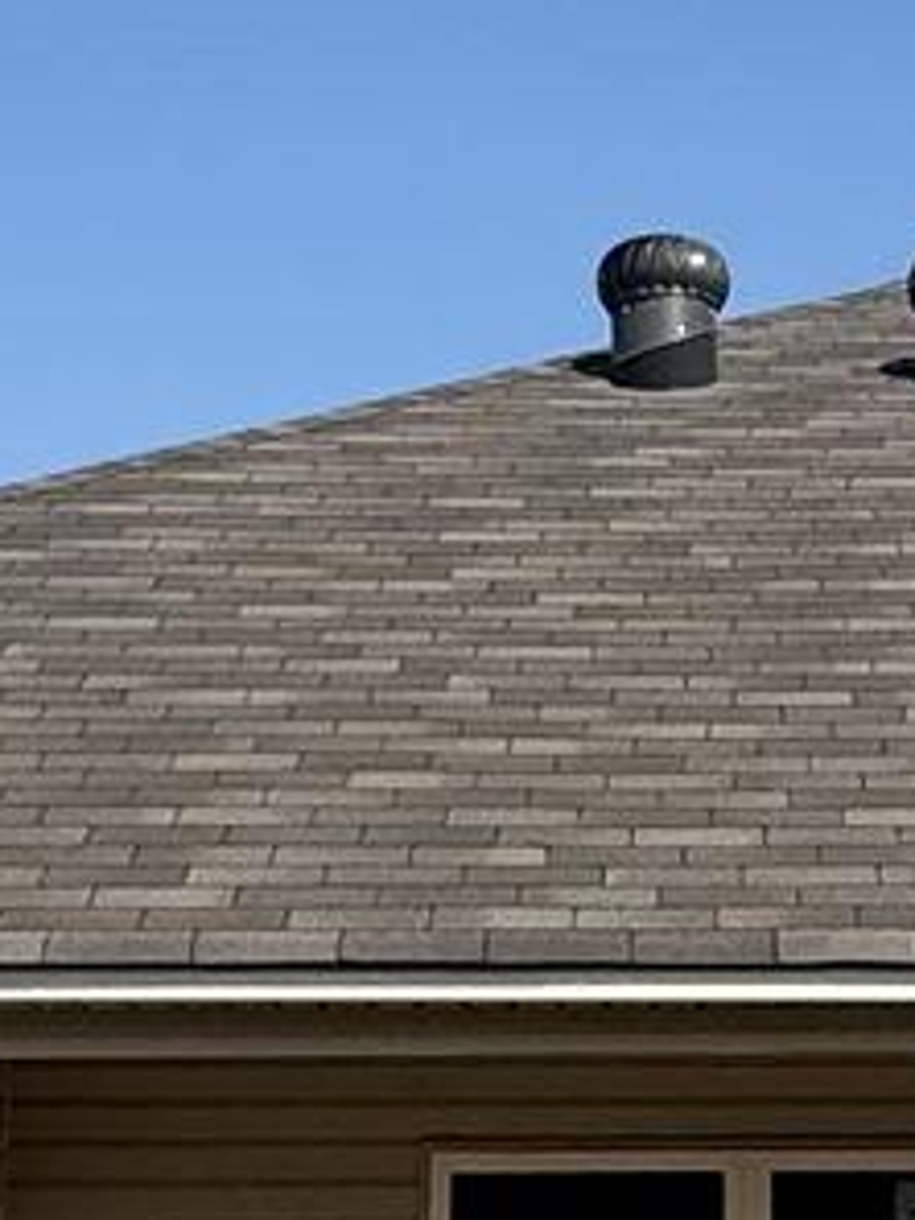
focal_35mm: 109
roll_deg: +1.4
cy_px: 779
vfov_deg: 18.0
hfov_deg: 13.3
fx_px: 3842
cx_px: 973
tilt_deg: +8.2
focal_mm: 2.22
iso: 50
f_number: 2.2
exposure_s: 1/2770
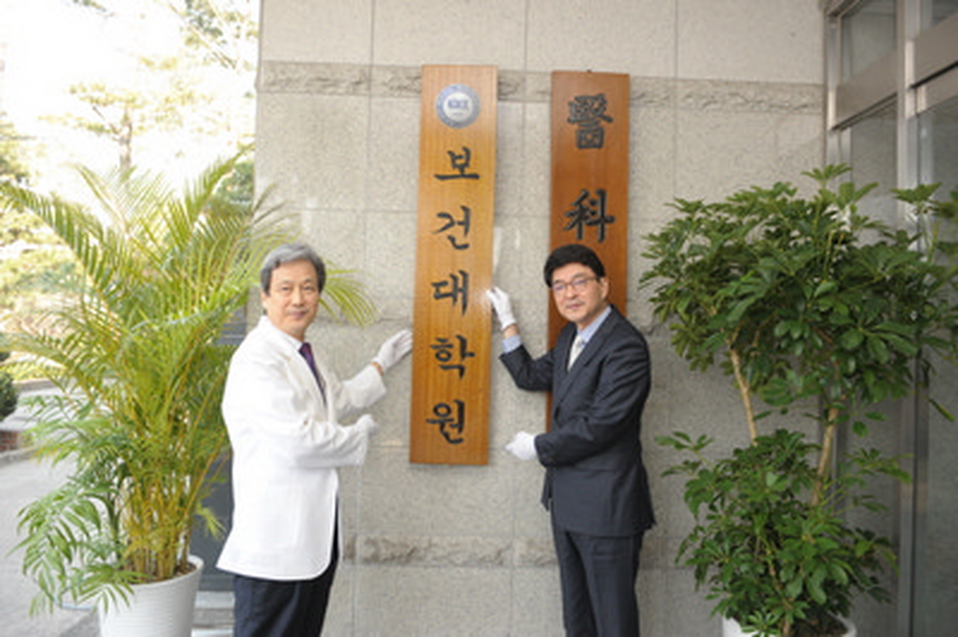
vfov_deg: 46.3
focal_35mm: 28
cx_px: 479
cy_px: 318
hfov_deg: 65.5
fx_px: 744
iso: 400
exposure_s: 1/200
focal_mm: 28
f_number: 4
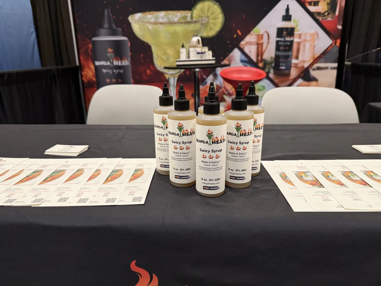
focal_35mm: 24
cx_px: 190
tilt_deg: -18.7
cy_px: 143
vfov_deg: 56.8
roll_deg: +1.7
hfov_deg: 71.6
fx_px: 264
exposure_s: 1/60
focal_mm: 6.76
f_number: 1.78
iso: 200
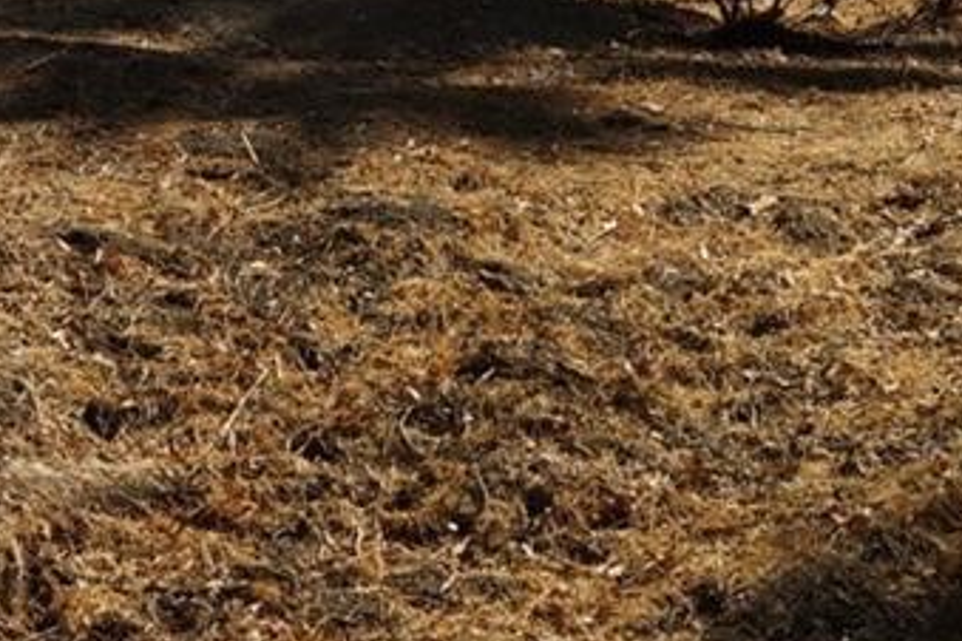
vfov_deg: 9.0
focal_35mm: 151
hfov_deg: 13.4
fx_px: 4035
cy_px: -180
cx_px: 28
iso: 100
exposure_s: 1/60
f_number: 16
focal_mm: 50
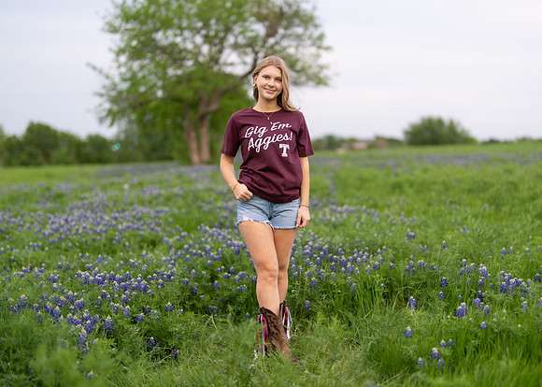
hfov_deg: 34.6
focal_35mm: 57
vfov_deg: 25.0
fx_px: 871
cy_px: 201
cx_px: 285
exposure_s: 1/800
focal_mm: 50
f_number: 1.2
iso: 250
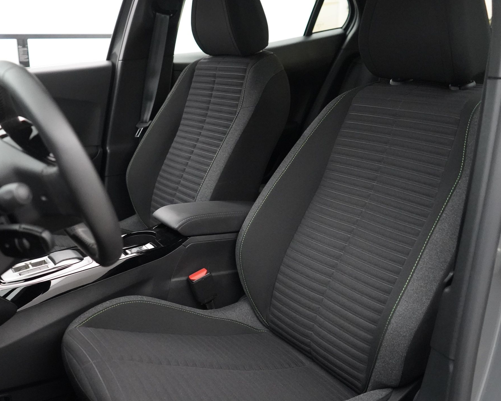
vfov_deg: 40.1
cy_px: 221
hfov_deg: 48.8
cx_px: 202
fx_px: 549
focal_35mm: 37
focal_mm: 28
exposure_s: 1/160
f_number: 3.5
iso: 12800
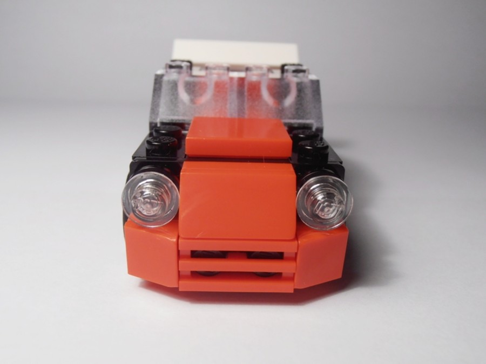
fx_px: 519
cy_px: 182
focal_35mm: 37
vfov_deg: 38.7
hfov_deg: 50.1
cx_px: 243
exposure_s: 1/80
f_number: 3.9
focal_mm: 6.61
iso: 80
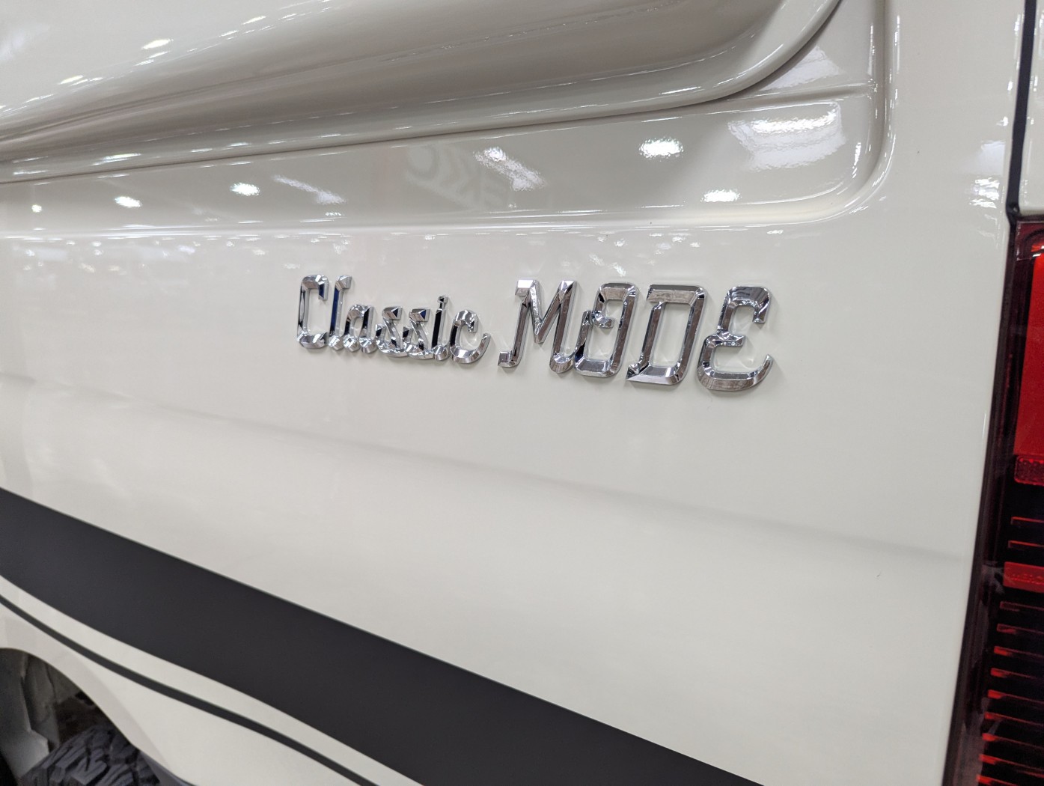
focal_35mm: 24
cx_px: 522
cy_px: 393
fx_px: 725
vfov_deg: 56.9
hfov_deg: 71.5
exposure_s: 1/120
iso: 263
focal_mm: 6.81
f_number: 1.85
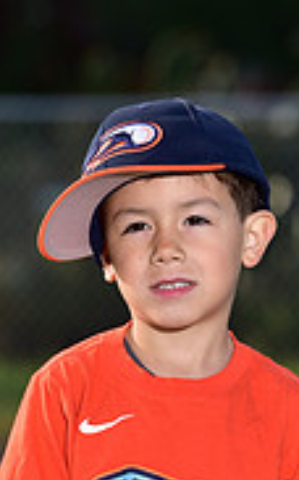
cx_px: 167
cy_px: 677
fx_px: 6770
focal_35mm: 518
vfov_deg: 4.0
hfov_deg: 2.5
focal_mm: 160
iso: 64
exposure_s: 1/250
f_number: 5
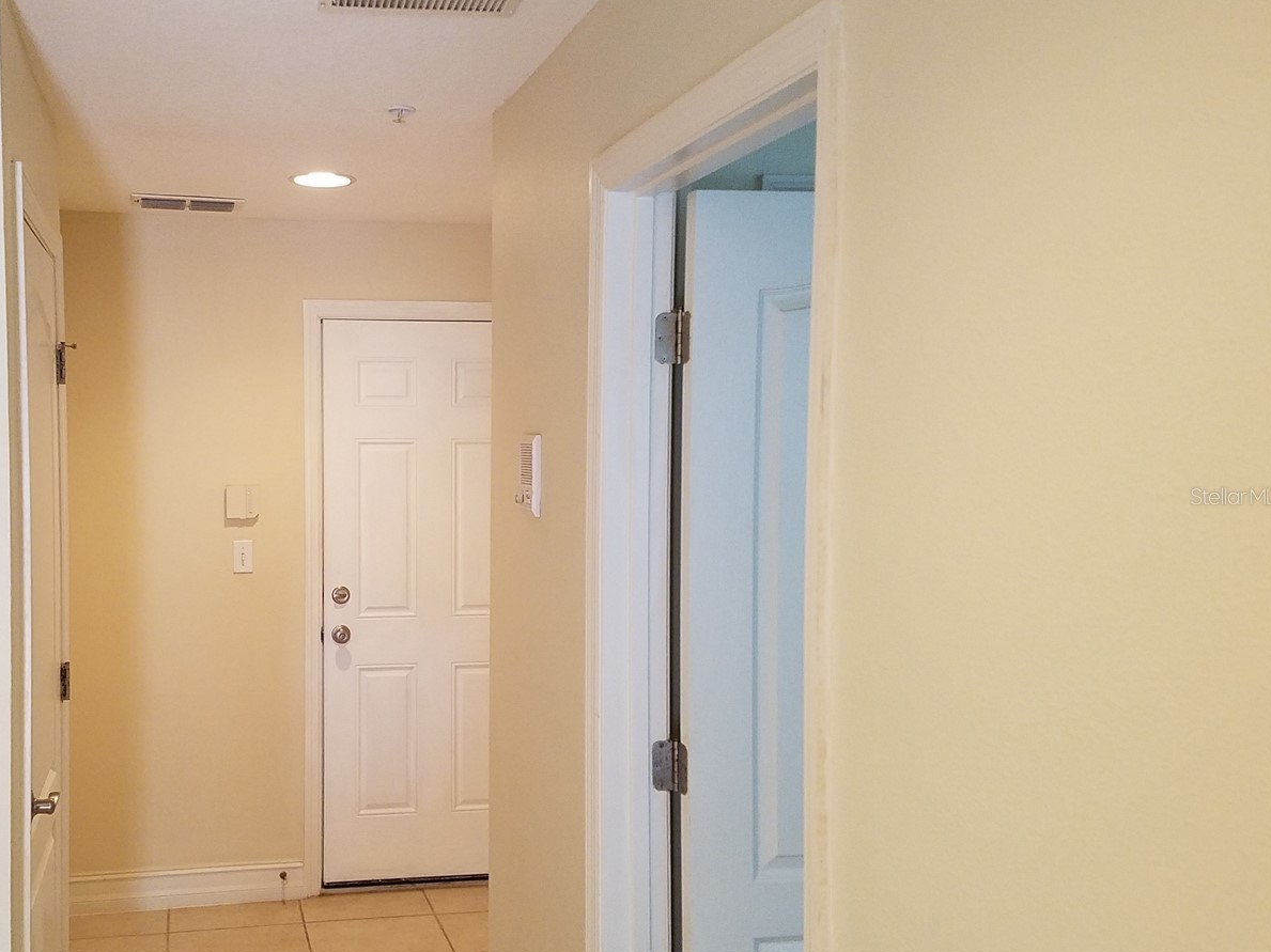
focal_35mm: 35
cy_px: 496
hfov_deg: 51.8
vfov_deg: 40.7
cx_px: 436
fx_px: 1285
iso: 160
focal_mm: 4.2
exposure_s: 1/30
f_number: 1.7
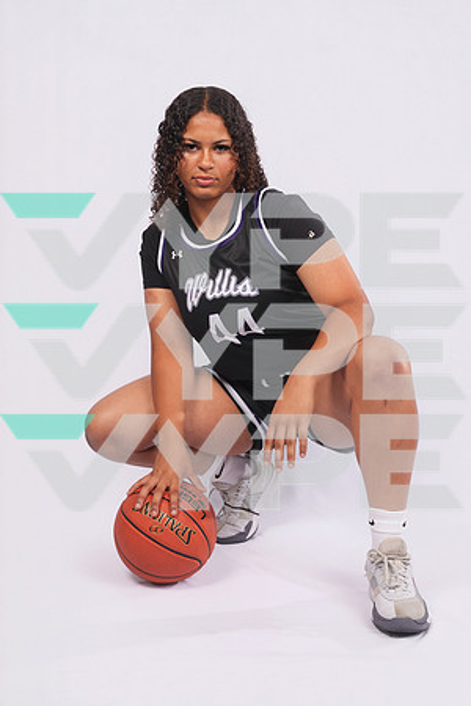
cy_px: 353
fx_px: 942
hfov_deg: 28.1
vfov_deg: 41.1
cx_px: 236
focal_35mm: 48
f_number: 7.1
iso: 160
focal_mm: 48
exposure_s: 1/200
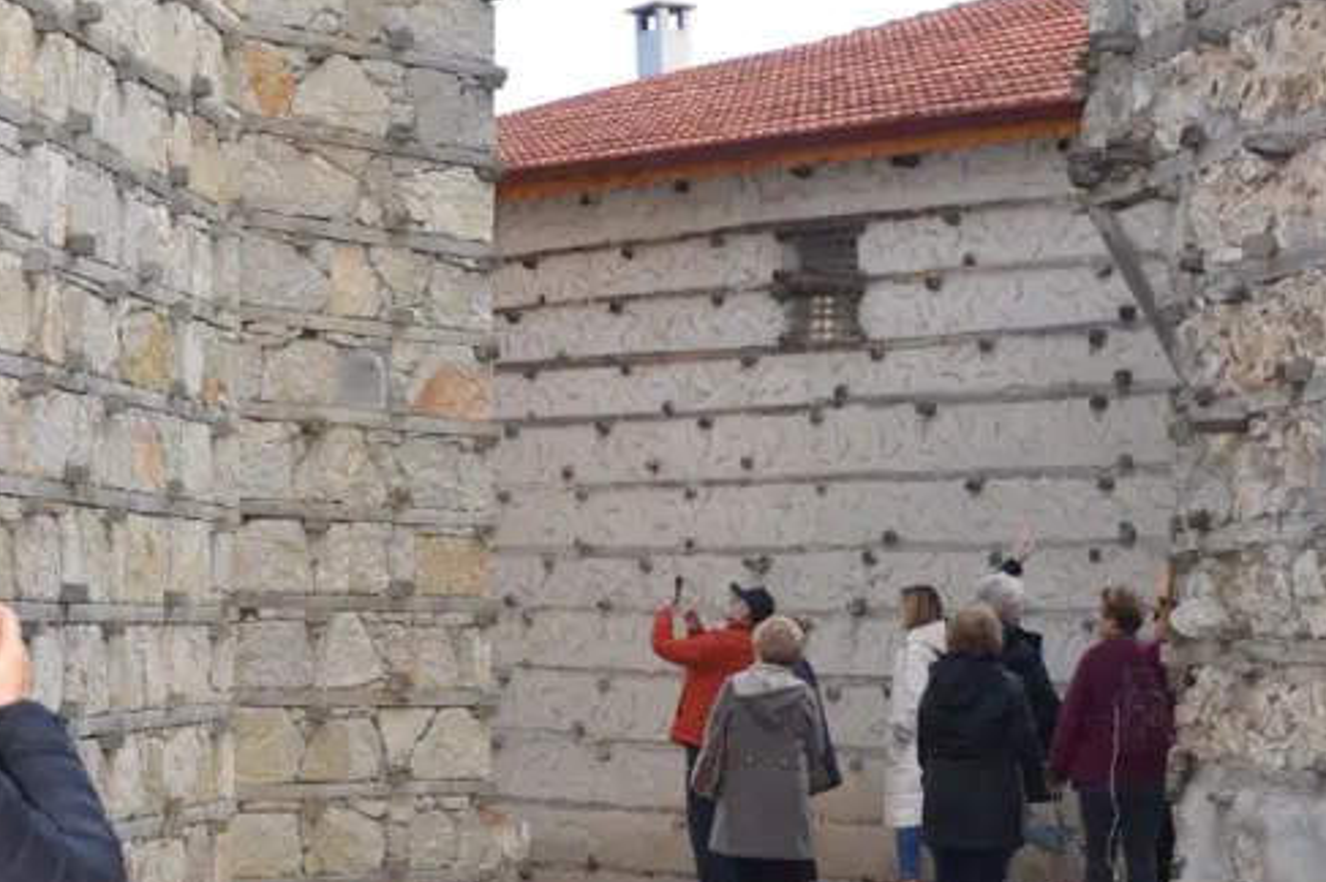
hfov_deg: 22.6
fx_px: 3313
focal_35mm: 90
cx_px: 719
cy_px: 468
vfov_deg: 15.2
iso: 180
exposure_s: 1/250
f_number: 4
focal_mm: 22
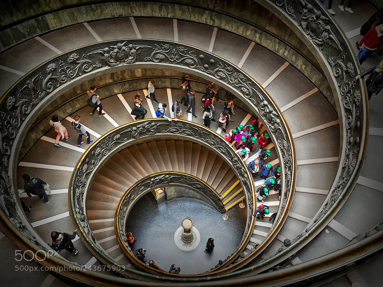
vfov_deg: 48.2
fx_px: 321
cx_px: 192
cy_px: 144
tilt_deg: -55.5
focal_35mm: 29
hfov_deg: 61.7
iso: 100
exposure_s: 1/33
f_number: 2.2
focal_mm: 4.15
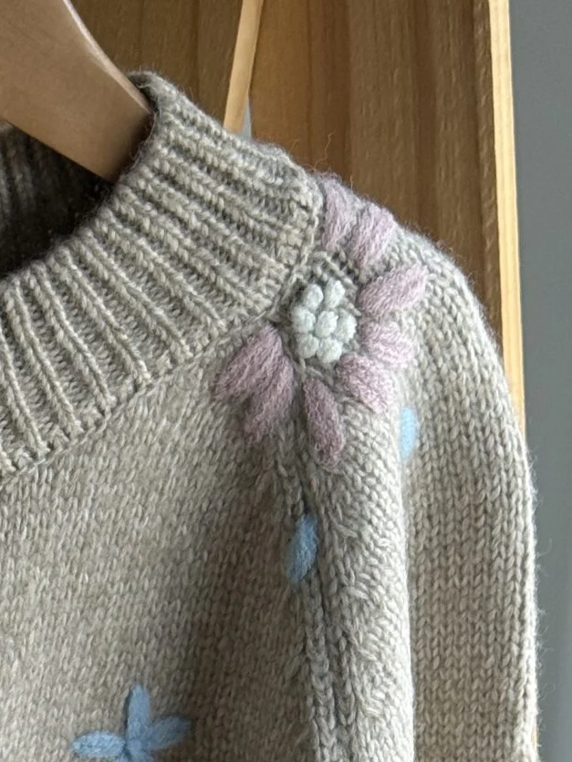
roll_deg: +0.0
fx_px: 3239
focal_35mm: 147
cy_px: 1106
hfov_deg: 9.9
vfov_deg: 12.8
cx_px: -123
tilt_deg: -27.4
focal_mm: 6.76
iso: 100
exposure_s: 1/89
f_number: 1.78
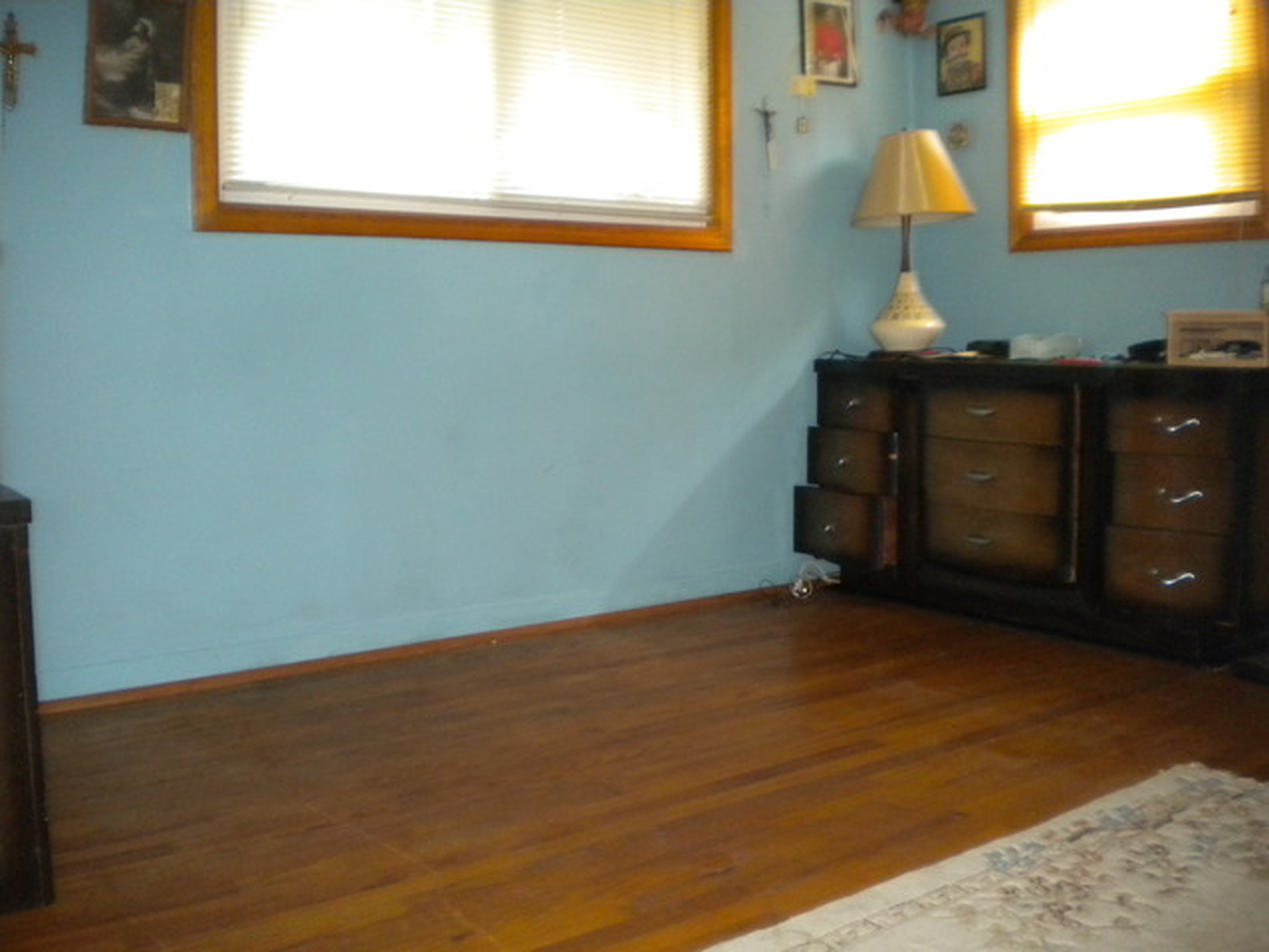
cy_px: 476
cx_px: 634
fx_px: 1283
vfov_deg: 40.7
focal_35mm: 35
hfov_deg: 52.6
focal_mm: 6.3
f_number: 3.1
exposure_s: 1/30
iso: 400
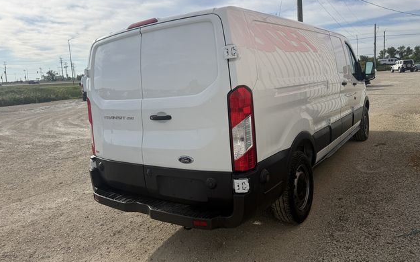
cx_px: 212
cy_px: 108
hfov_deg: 70.4
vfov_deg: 47.4
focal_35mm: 26
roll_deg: +2.9
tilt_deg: -6.5
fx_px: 298
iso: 80
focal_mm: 6.76
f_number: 1.78
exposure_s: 1/7353
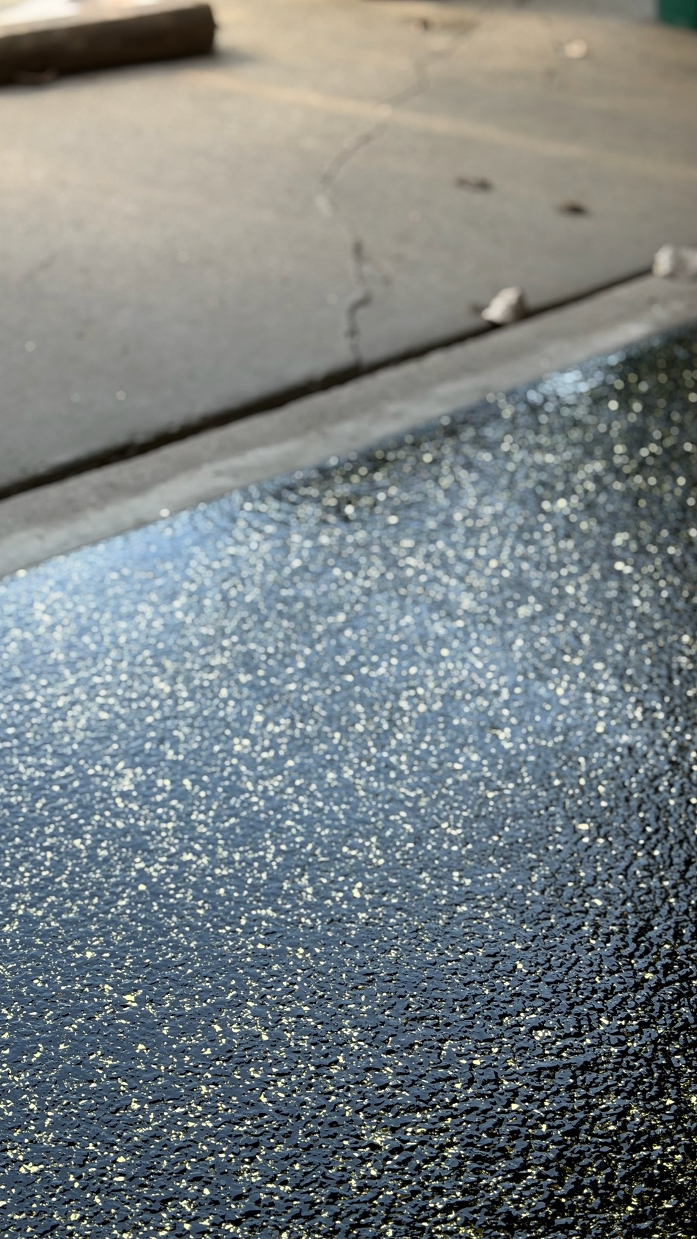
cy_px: 623
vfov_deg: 39.2
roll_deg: -0.4
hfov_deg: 22.6
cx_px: 243
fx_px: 1741
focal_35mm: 53
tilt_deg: -31.1
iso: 64
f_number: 1.78
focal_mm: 6.76
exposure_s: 1/394
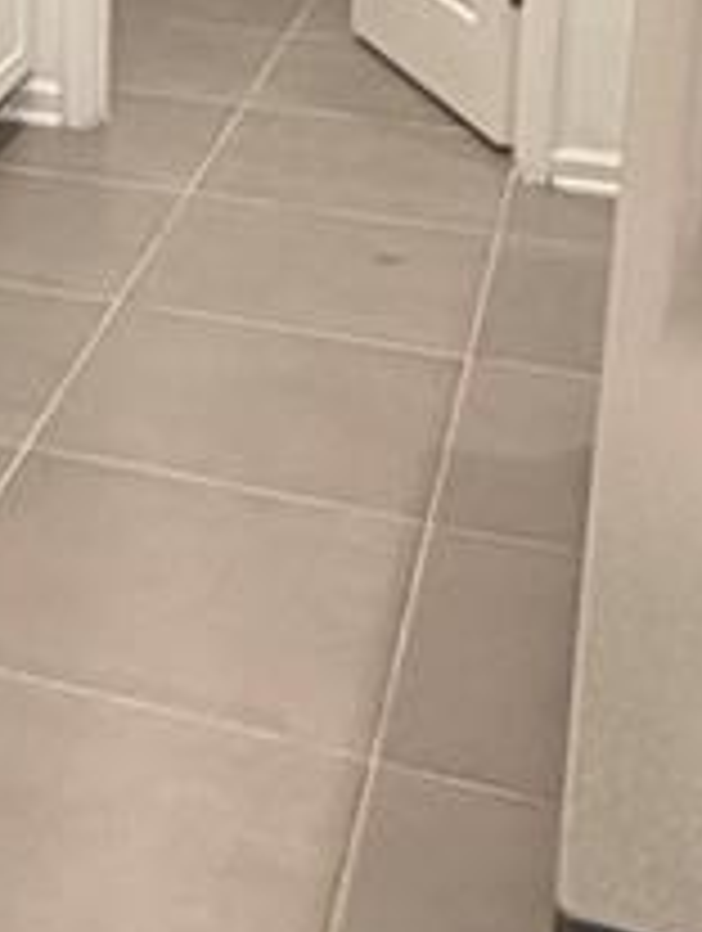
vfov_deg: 22.5
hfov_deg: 16.7
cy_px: -126
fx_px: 2183
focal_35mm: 81
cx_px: -324
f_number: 2.2
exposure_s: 1/60
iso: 160
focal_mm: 2.22
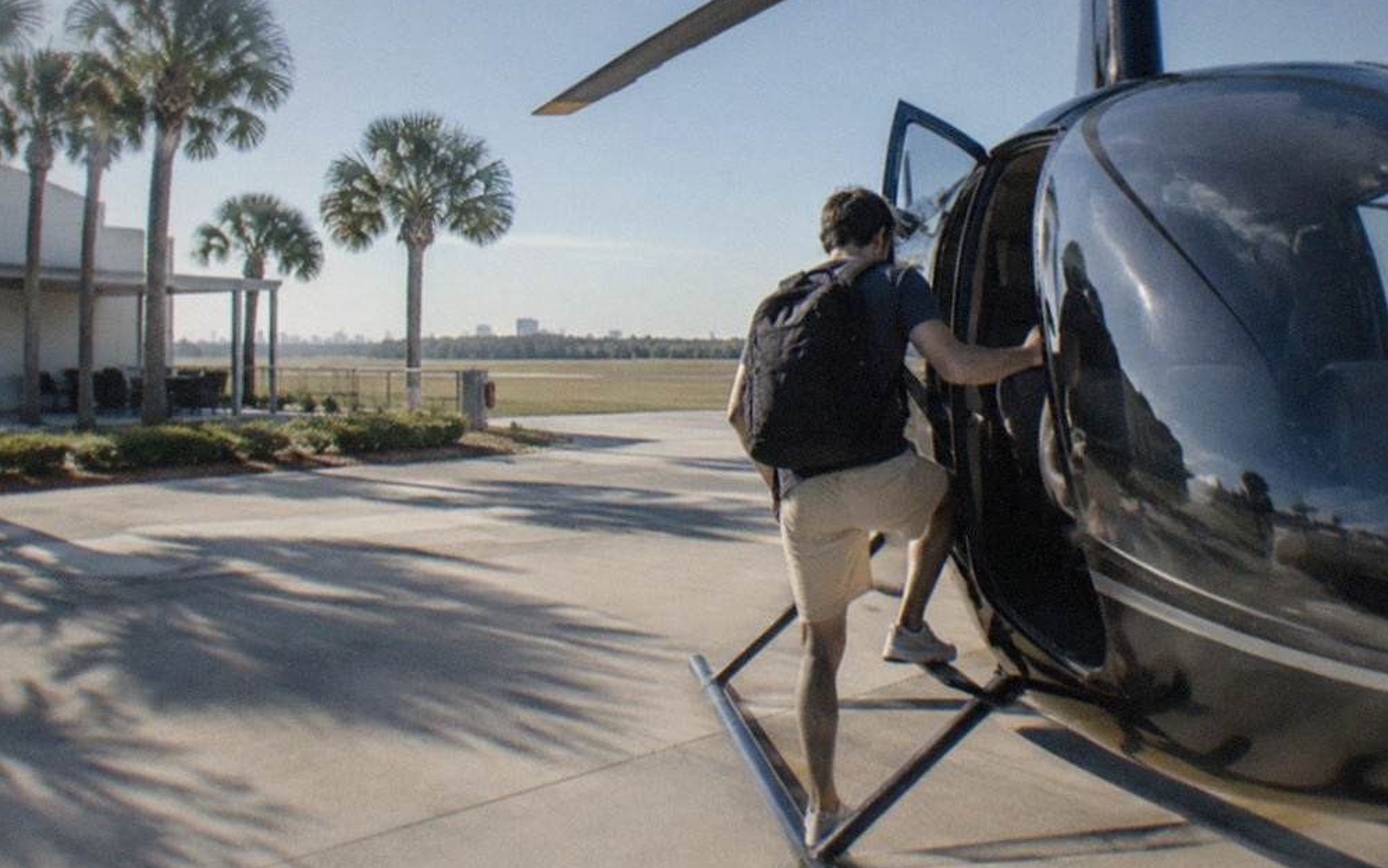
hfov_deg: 41.8
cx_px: 694
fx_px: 1816
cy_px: 423
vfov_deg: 26.9
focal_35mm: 48
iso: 500
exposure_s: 1/500
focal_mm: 47
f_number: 8
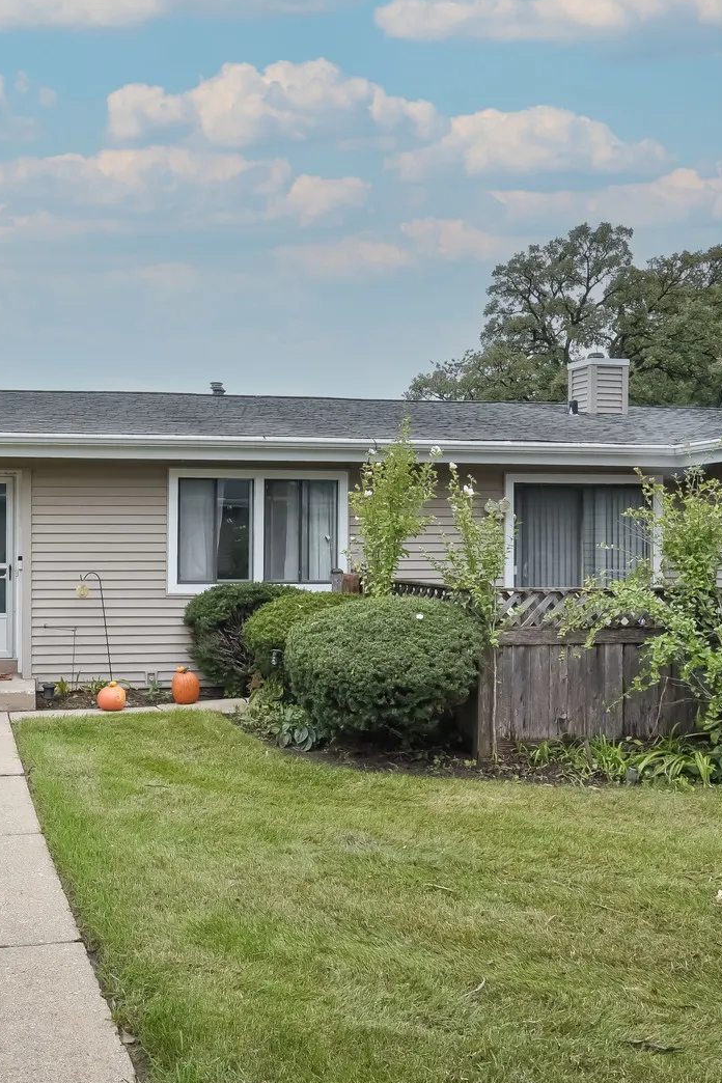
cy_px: 554
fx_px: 933
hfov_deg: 40.6
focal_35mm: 31
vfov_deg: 60.3
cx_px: 146
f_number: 11
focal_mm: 20
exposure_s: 1/80
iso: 400
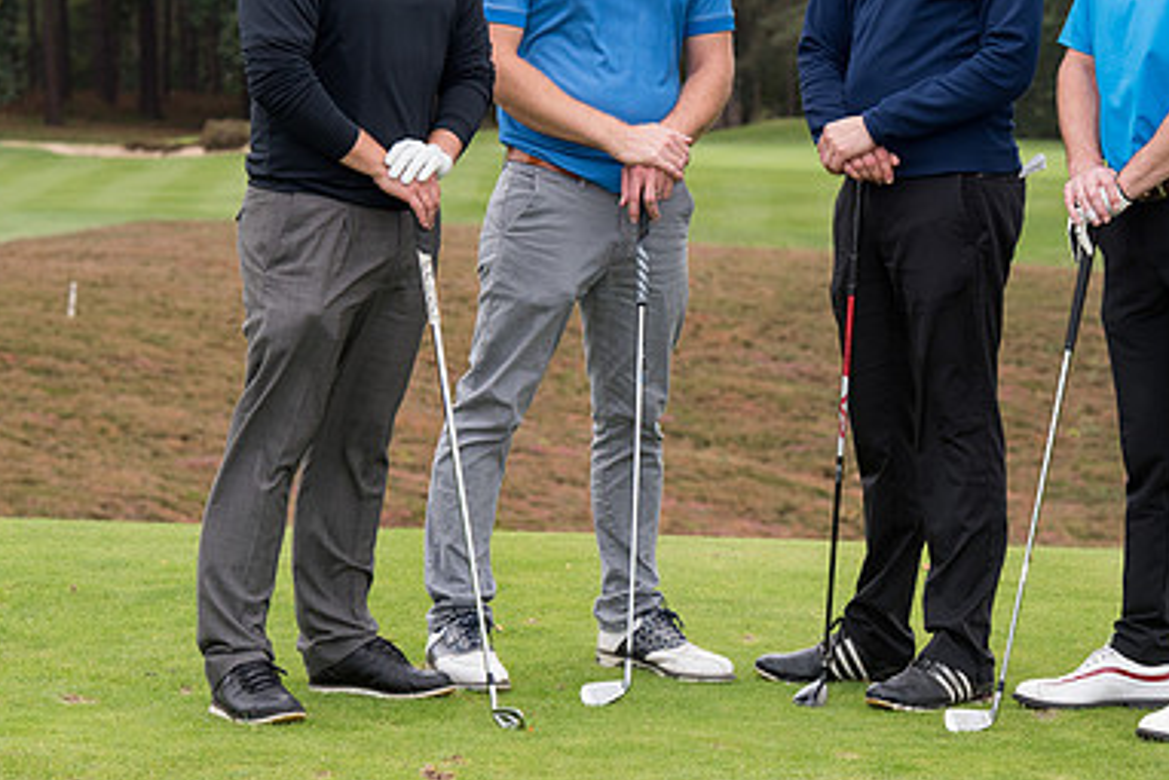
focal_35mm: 176
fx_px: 5717
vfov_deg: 7.8
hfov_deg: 11.7
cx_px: 768
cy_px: 246
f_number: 8
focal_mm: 116
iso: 800
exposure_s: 1/250
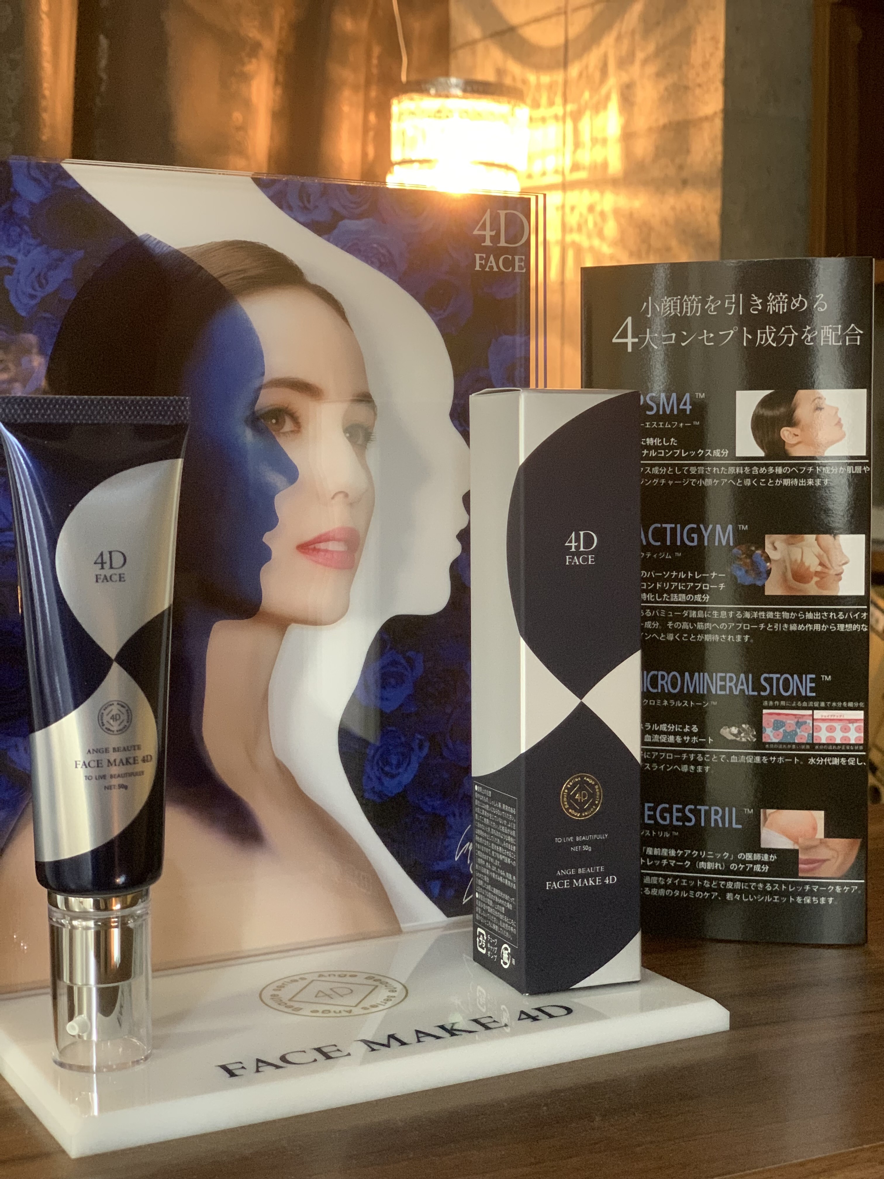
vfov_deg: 36.8
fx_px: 1771
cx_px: 442
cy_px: 590
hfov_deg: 28.0
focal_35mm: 52
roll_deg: +0.7
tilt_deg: -4.6
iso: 500
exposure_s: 1/33
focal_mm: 6
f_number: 2.4
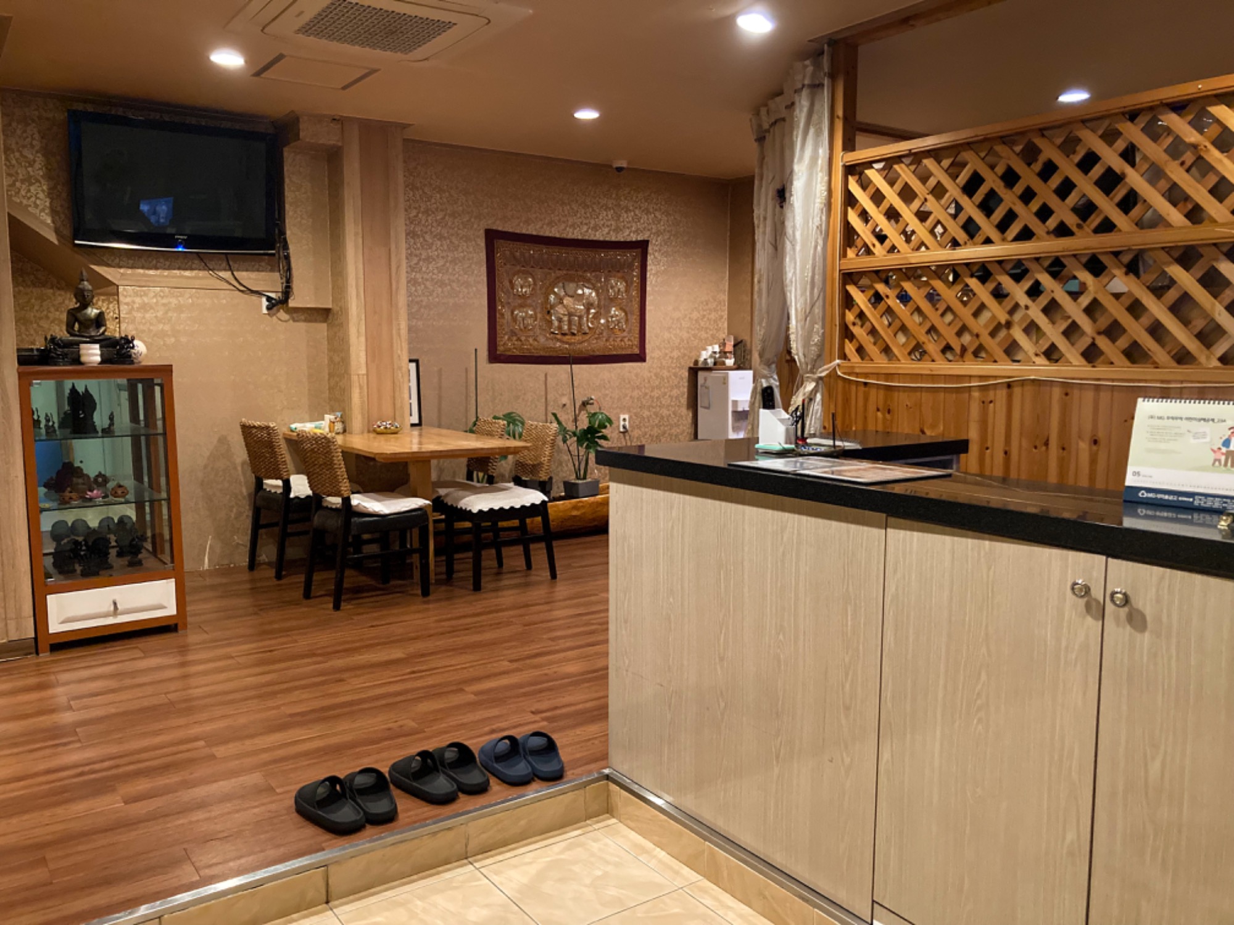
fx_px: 998
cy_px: 462
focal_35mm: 28
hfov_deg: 63.4
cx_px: 617
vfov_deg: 49.7
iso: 640
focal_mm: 3.99
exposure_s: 1/30
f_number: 1.8
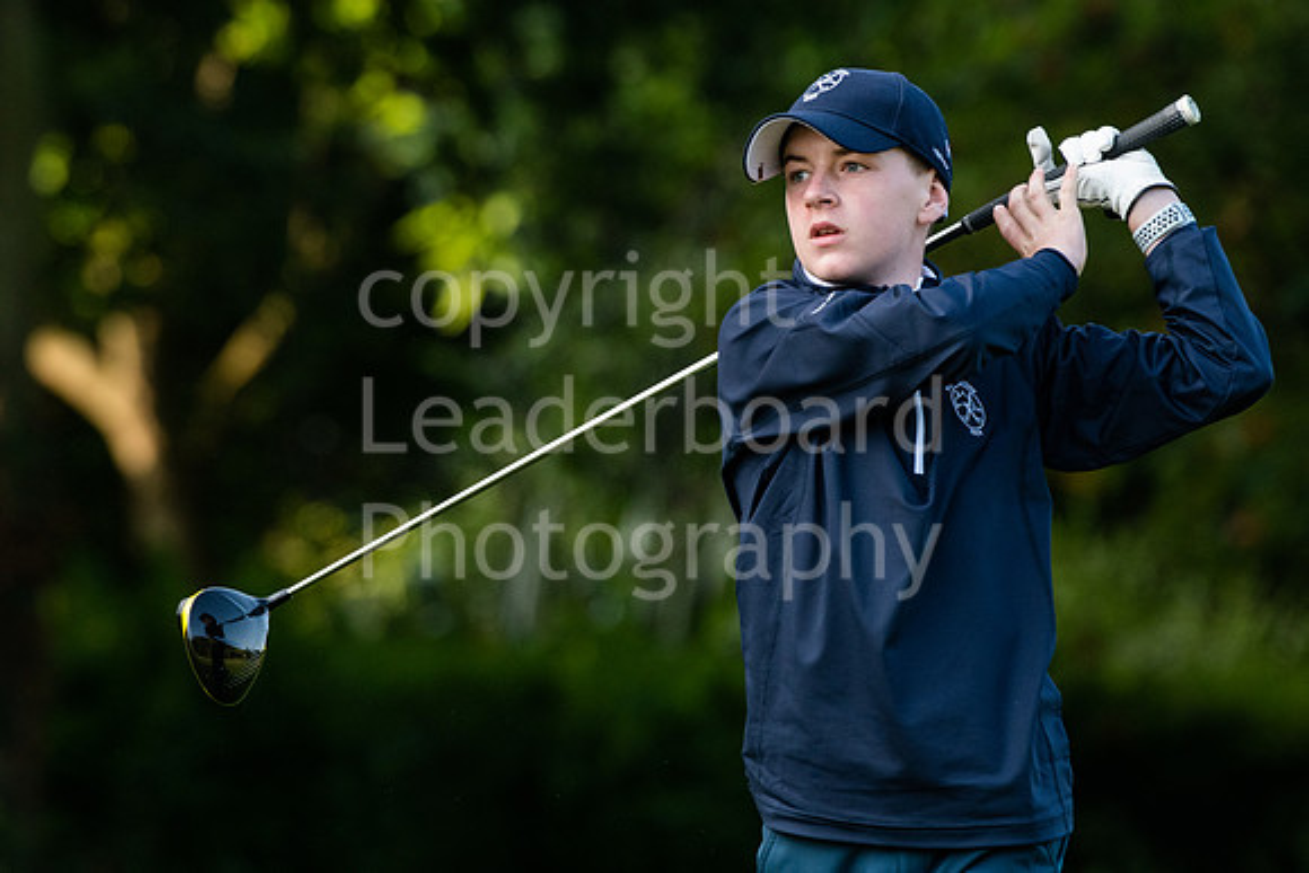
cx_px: 654
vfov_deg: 2.5
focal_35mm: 540
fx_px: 19639
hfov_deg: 3.8
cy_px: 436
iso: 1250
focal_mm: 360
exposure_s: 1/1000
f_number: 6.3
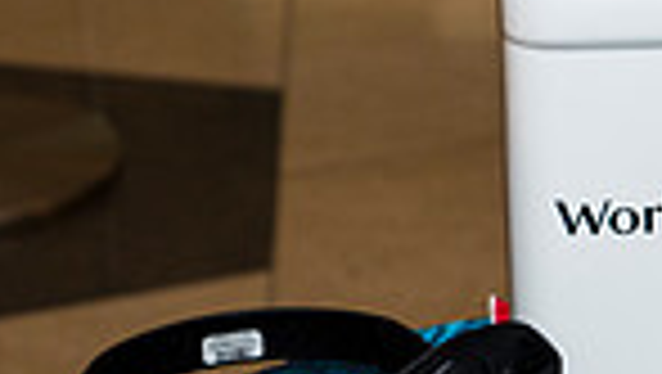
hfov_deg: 11.2
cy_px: 475
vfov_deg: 6.4
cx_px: 716
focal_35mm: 190
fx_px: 3338
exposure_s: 1/125
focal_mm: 46
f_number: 4.5
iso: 800
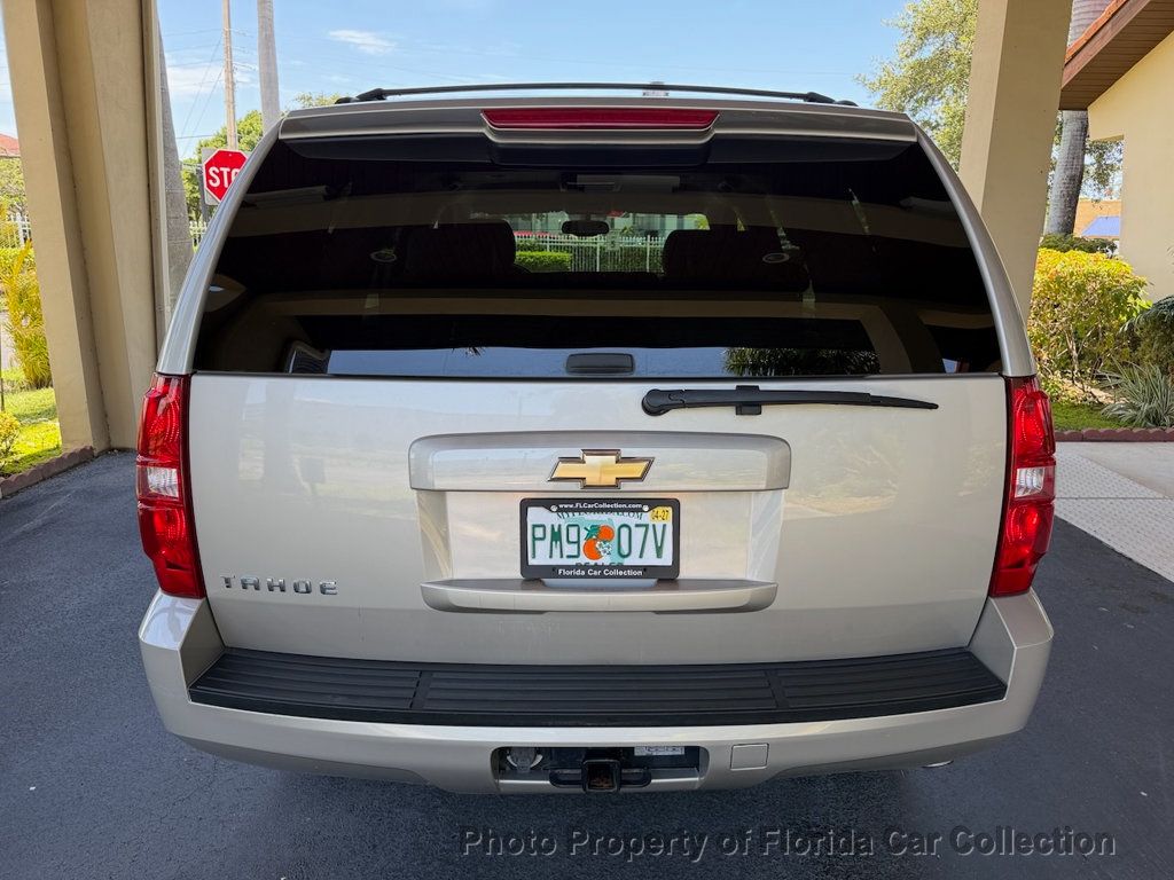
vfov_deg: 56.8
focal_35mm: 24
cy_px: 440
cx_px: 587
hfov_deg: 71.6
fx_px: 814
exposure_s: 1/376
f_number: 1.78
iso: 80
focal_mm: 6.76
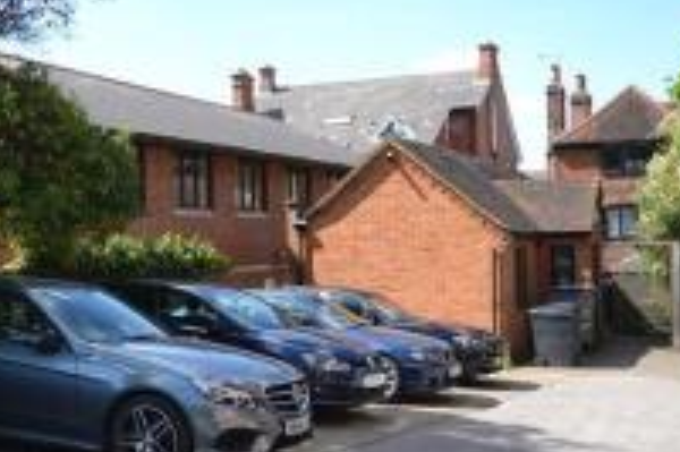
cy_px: 243
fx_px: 944
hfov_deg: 38.7
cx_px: 177
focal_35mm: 50
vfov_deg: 26.9
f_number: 6.3
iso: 100
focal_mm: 14
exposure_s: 1/160
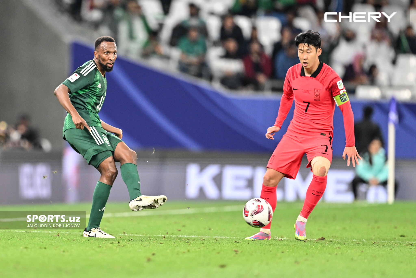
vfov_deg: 3.4
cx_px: 208
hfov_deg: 5.2
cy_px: 139
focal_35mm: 400
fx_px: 4622
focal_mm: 400
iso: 1600
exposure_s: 1/1000
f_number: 2.8
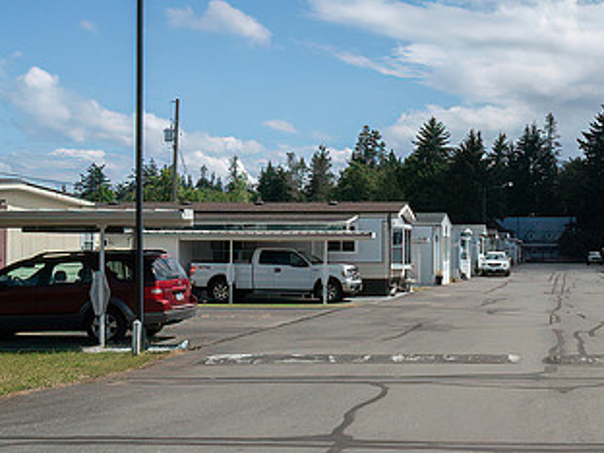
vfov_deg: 28.0
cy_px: 245
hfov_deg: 34.7
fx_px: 907
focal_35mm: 52
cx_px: 548
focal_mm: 14
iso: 200
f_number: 6.3
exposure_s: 1/800
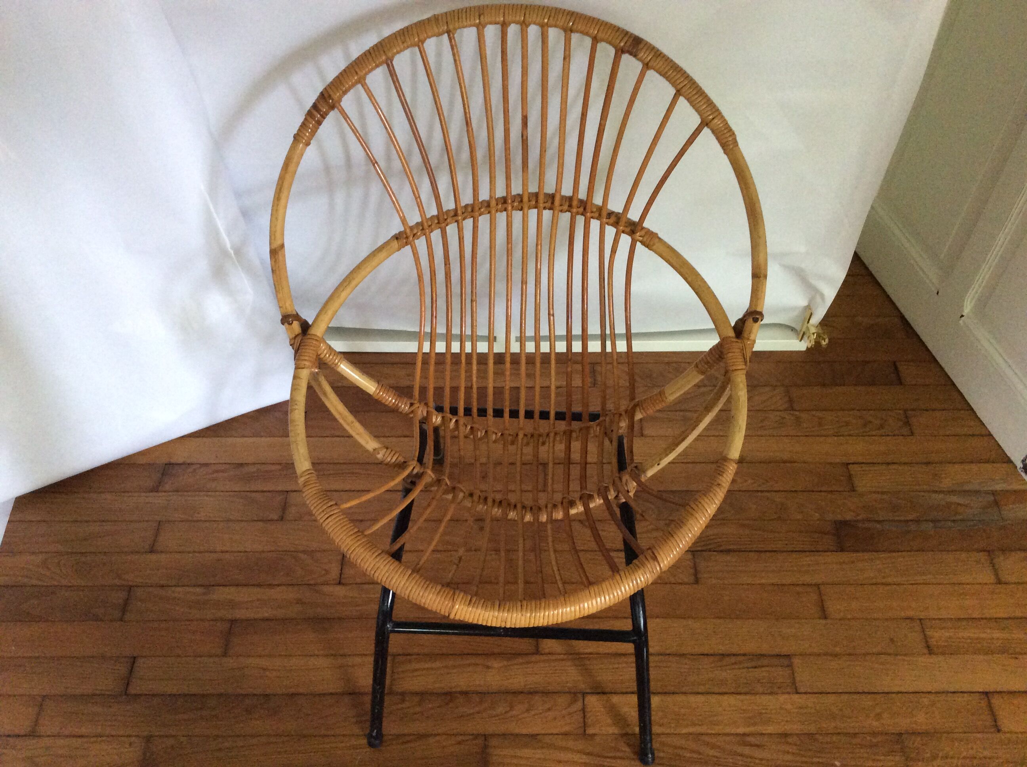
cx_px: 514
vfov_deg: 44.1
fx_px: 948
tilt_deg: -51.3
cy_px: 384
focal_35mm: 32
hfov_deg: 56.9
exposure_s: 1/25
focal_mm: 3.3
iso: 250
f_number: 2.4
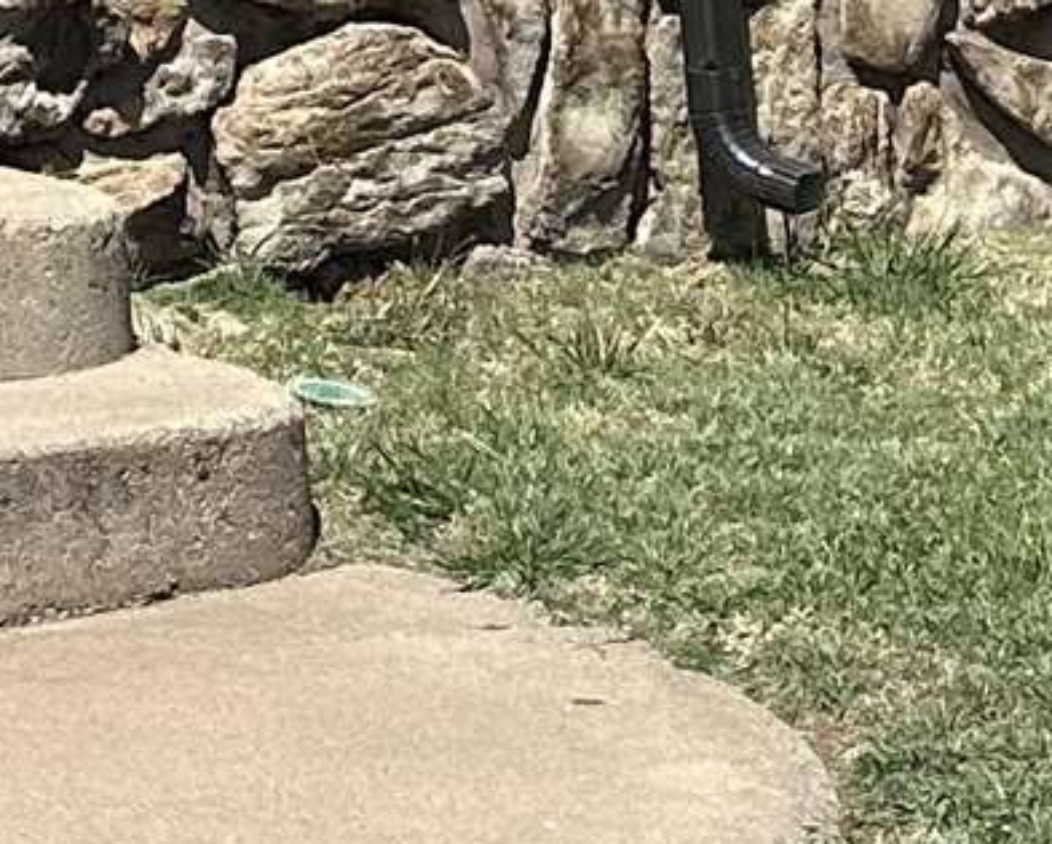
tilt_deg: +8.2
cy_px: -1458
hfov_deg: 9.9
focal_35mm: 183
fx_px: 5702
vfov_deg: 7.6
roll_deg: +0.8
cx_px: -982
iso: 80
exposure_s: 1/4016
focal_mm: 6.86
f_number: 1.78
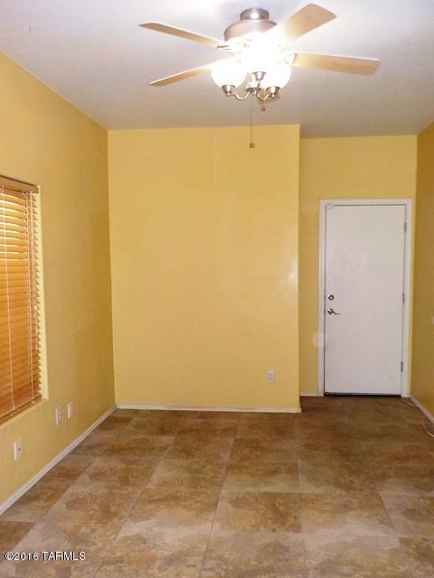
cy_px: 289
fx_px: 502
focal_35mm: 30
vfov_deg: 60.0
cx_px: 217
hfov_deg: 46.8
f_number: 3.3
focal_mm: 4.1
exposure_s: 1/30
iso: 280
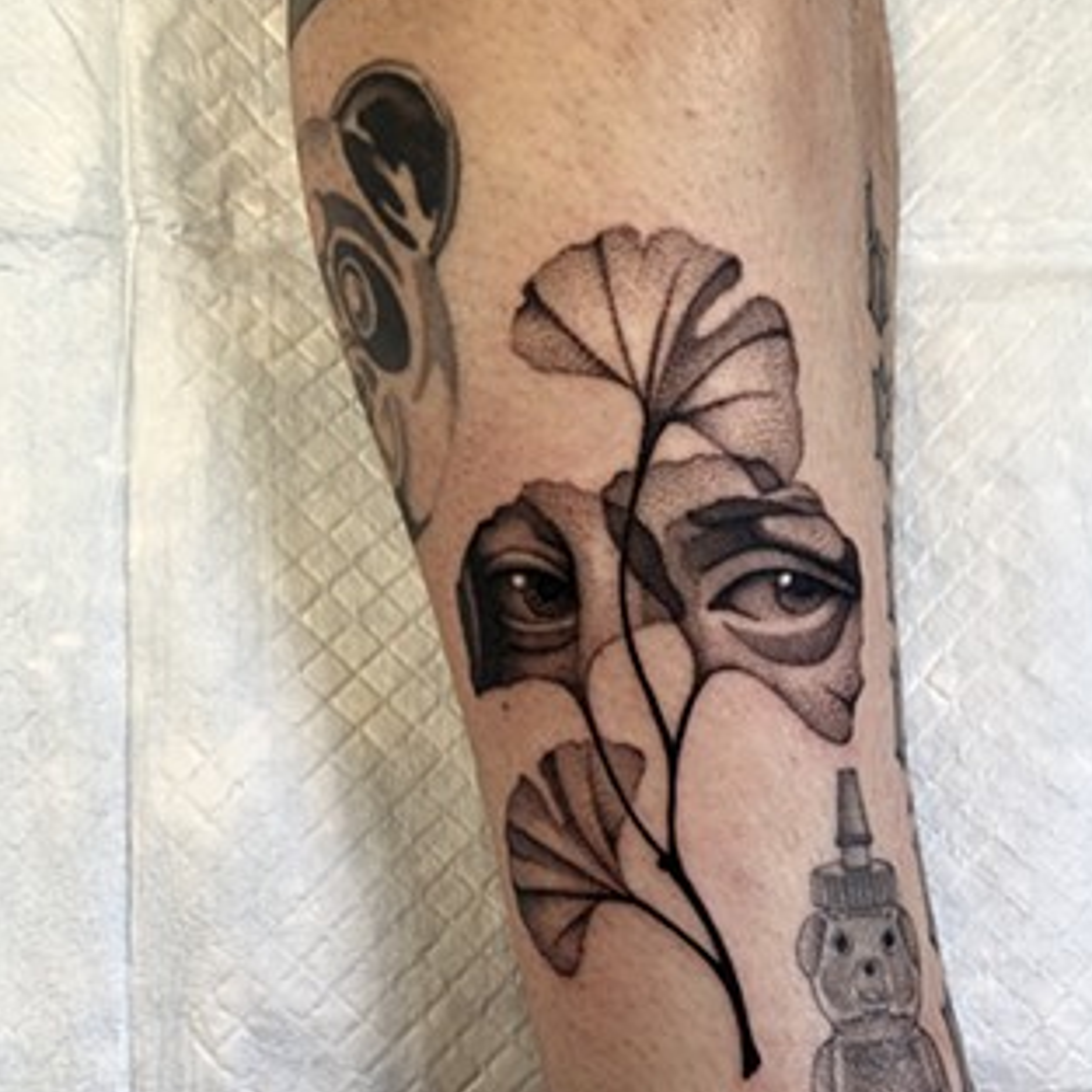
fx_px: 1356
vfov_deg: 43.7
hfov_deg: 43.8
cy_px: 645
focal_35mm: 38
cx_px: 621
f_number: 1.8
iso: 64
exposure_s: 1/120
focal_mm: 4
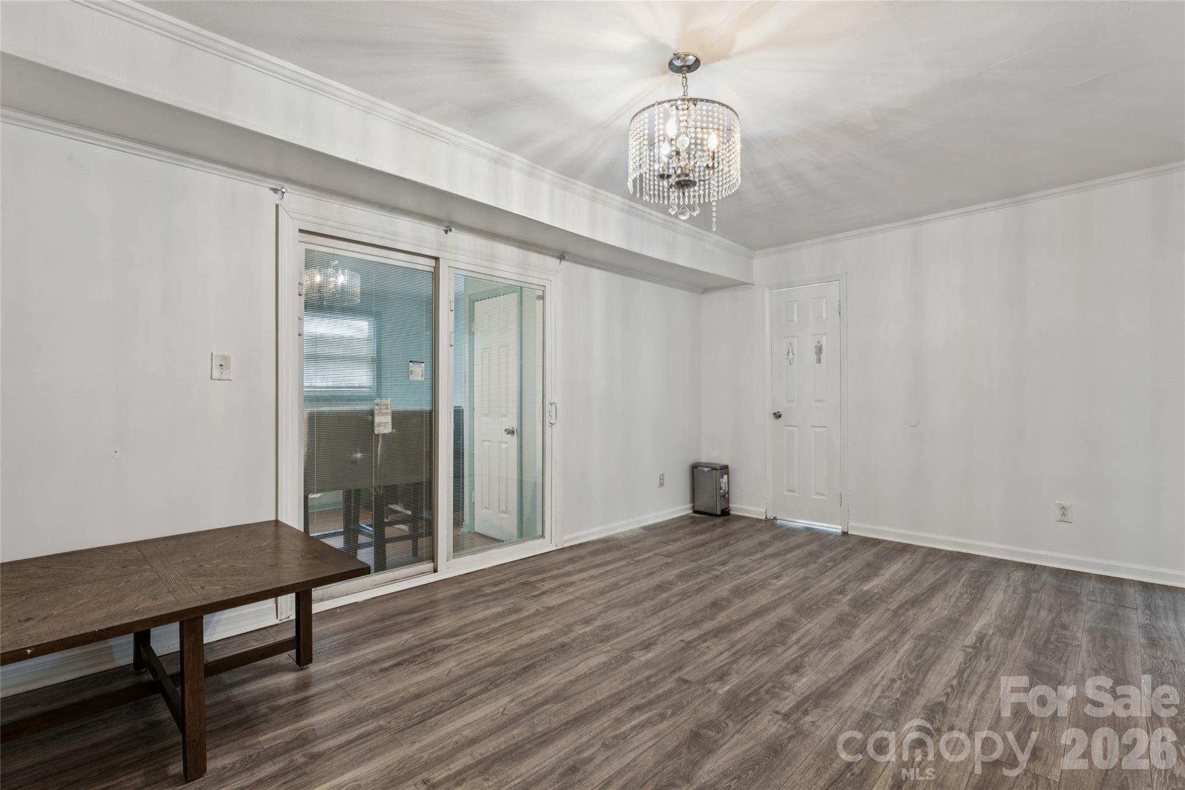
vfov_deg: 72.0
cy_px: 395
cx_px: 592
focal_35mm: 16
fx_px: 543
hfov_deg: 95.0
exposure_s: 3.2
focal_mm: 16.5
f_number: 13
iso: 100
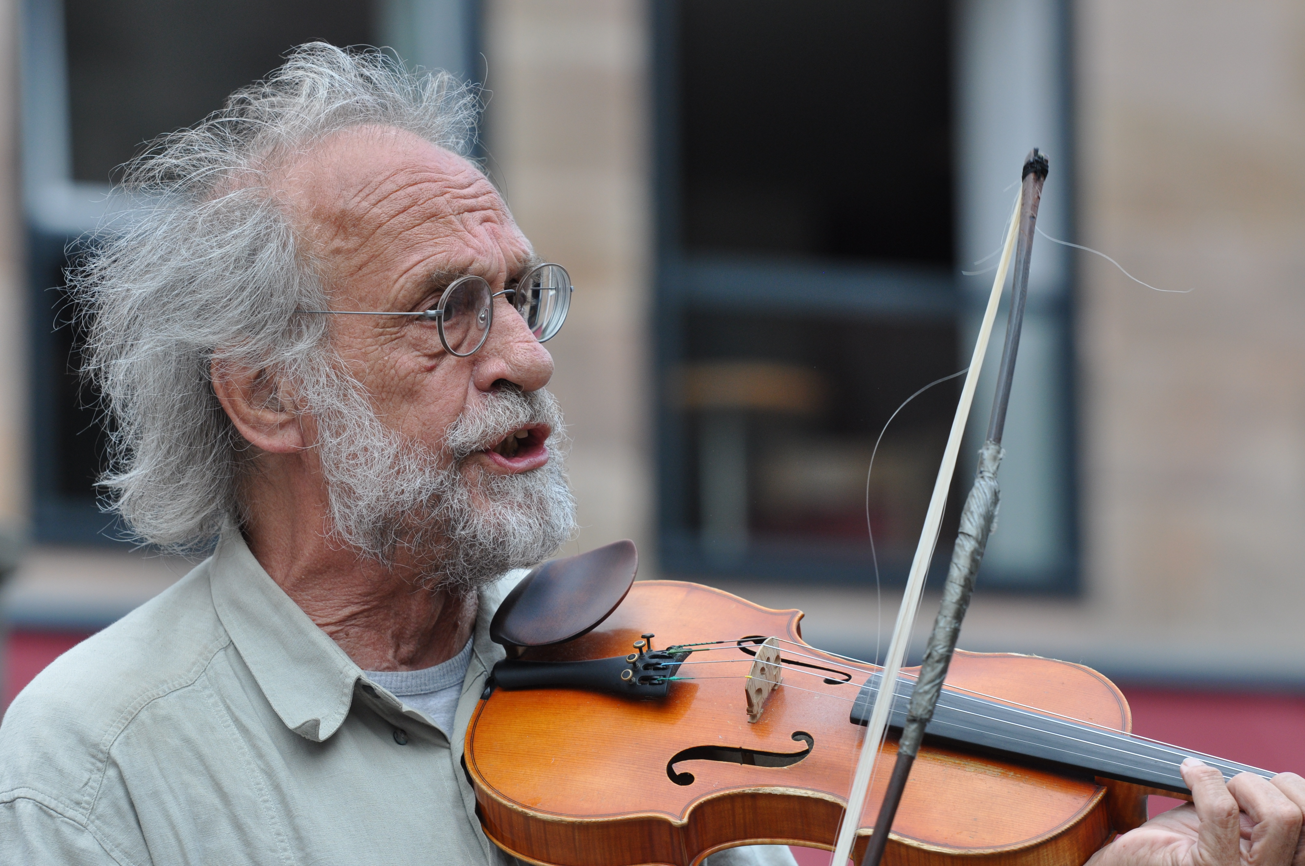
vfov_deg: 6.1
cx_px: 652
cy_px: 433
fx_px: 8146
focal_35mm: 225
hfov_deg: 9.2
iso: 400
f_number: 4.5
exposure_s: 1/1250
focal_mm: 150
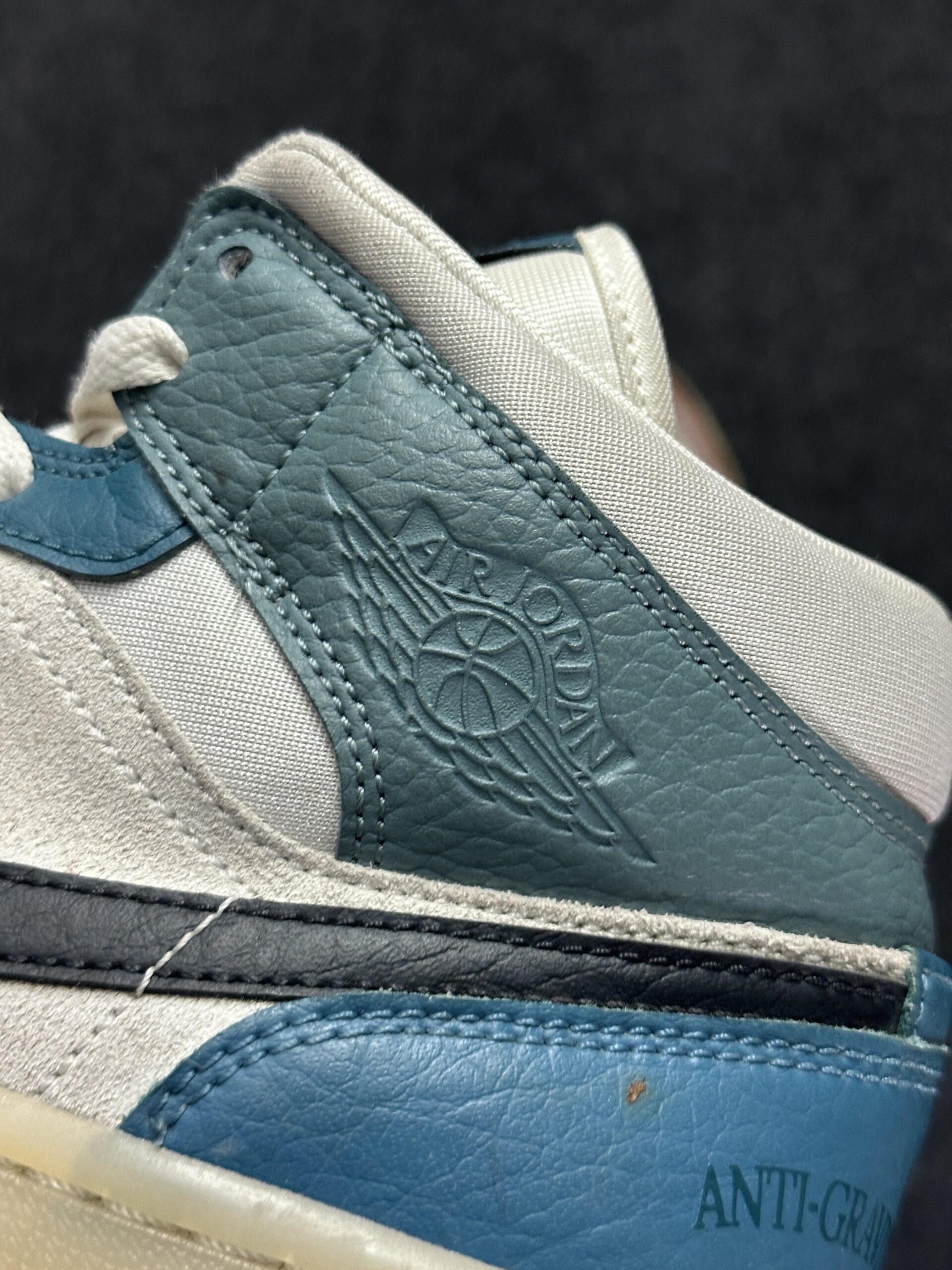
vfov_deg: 39.7
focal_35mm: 48
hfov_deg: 30.3
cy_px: 635
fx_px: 1760
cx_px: 476
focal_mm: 6.86
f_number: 1.78
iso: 250
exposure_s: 1/50
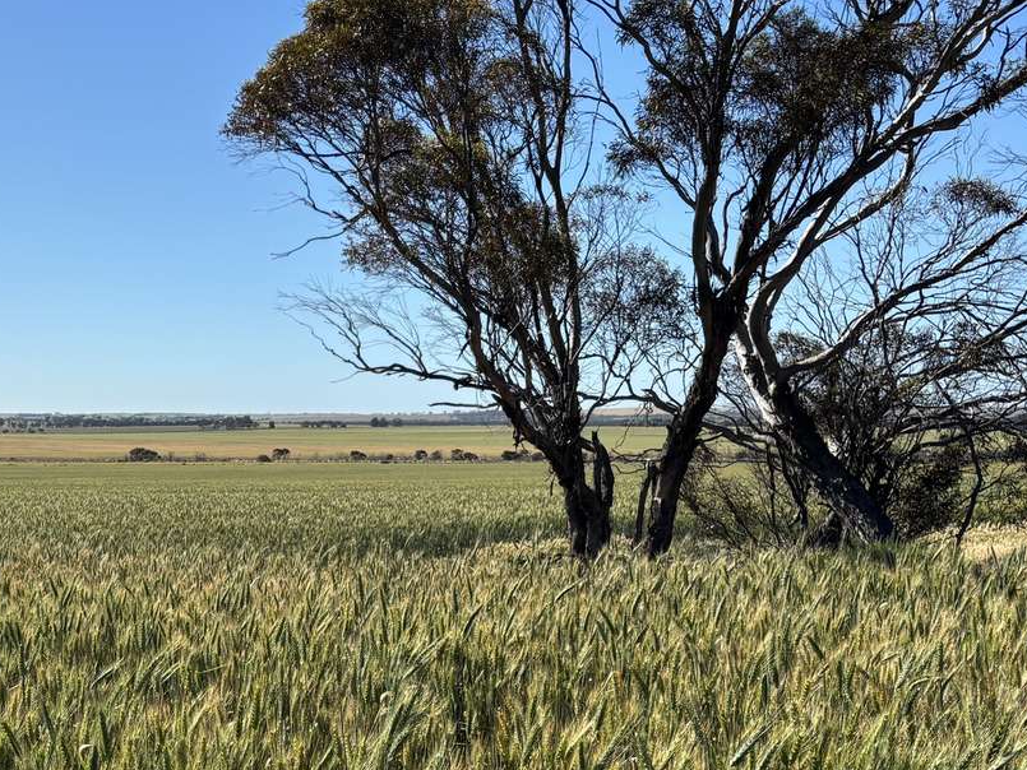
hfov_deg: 30.5
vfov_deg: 23.2
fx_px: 1840
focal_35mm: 62
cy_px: 650
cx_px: 226
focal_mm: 5.96
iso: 50
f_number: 1.6
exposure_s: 1/4082
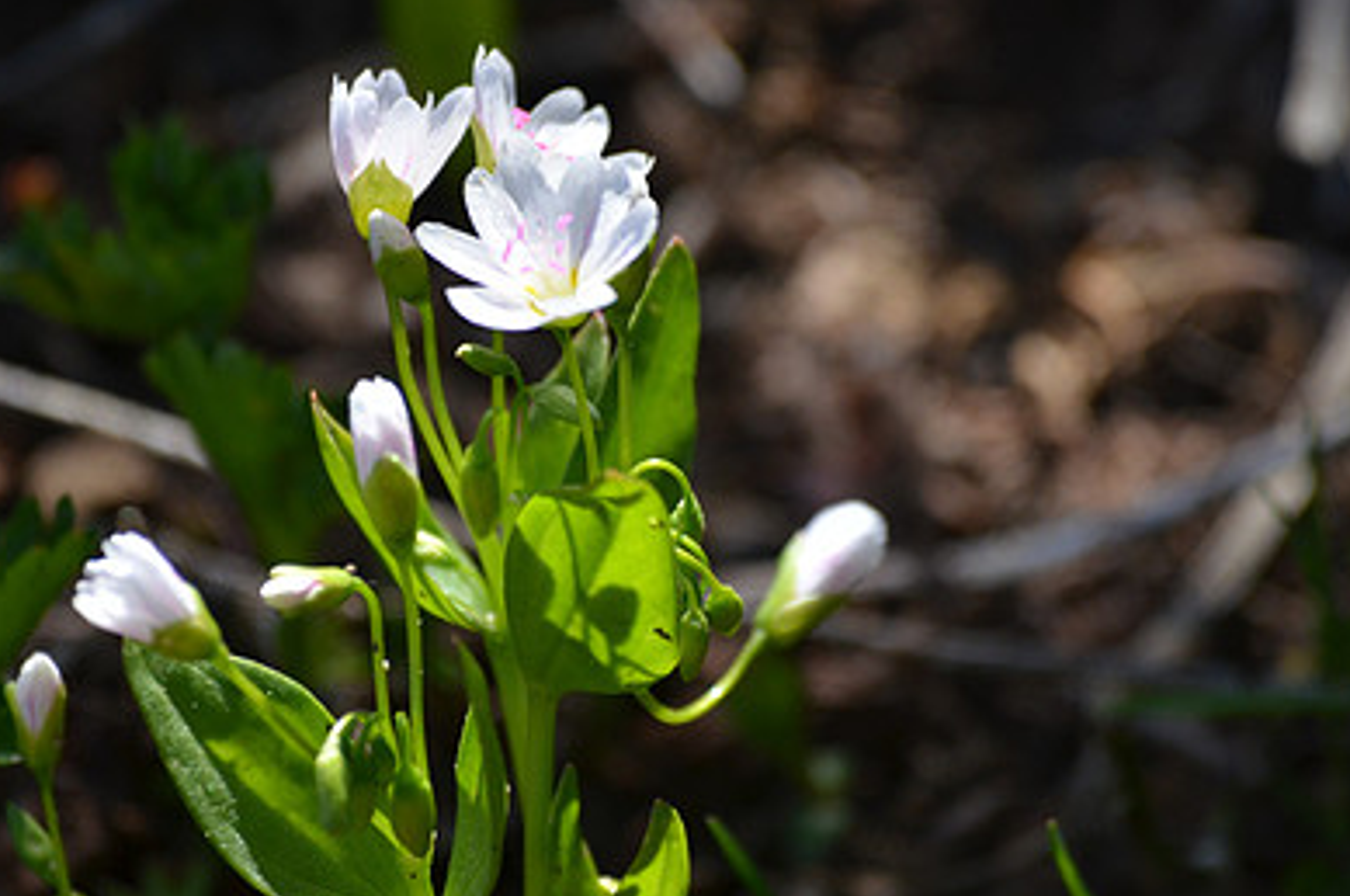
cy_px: 351
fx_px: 25121
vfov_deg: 2.0
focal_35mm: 671
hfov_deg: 3.1
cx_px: 569
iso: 400
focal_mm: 300
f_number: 5.6
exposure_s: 1/1250
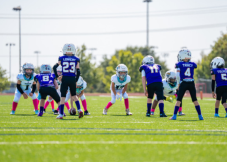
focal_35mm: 240
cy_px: 88
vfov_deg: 6.0
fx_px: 1547
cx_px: 124
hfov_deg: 8.4
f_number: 2.8
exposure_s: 1/2000
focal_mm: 200
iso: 125
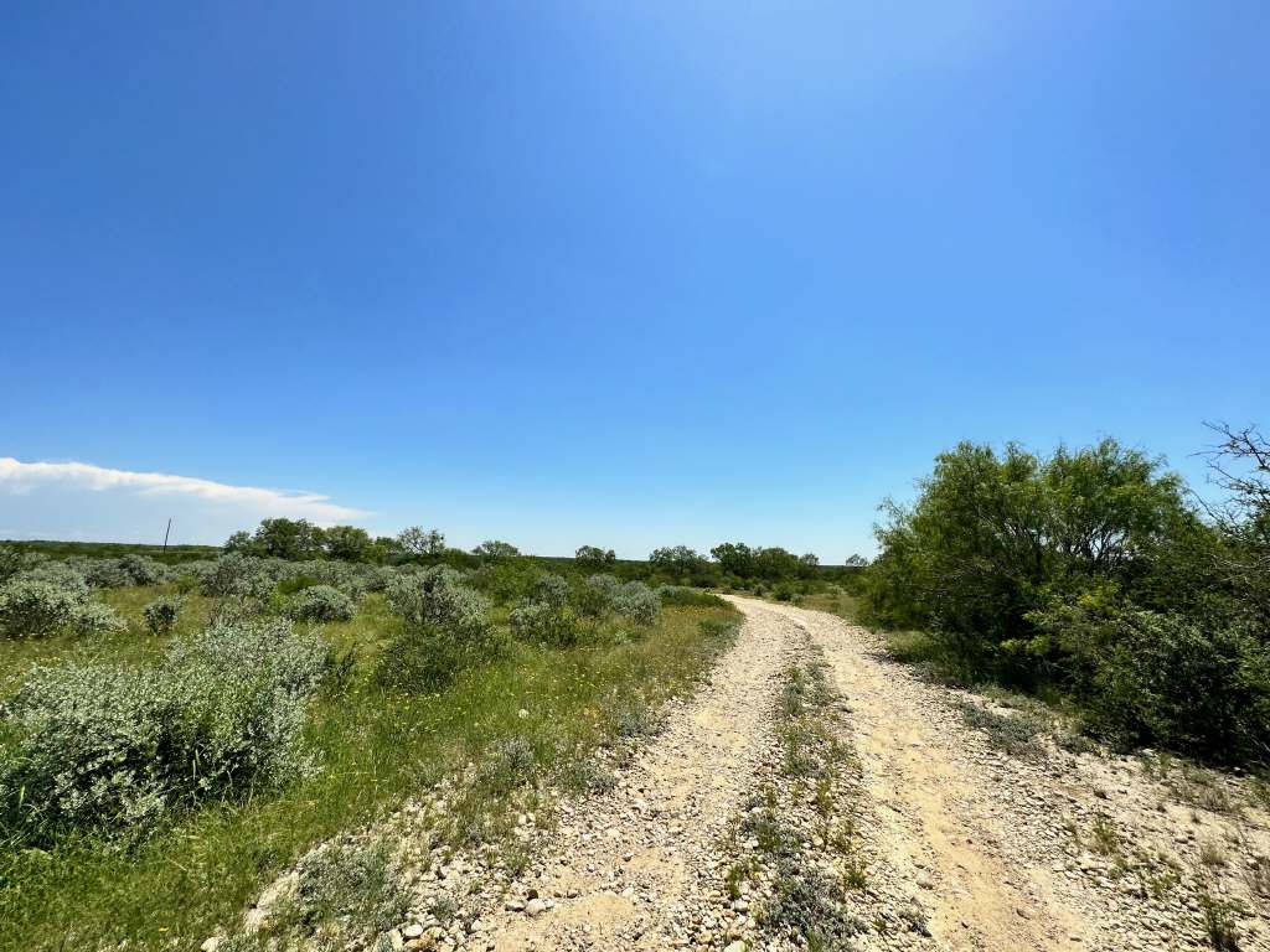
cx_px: 635
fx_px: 514
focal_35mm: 14
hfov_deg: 102.1
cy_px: 476
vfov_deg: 85.7
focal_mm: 2.22
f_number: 2.2
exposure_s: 1/3610
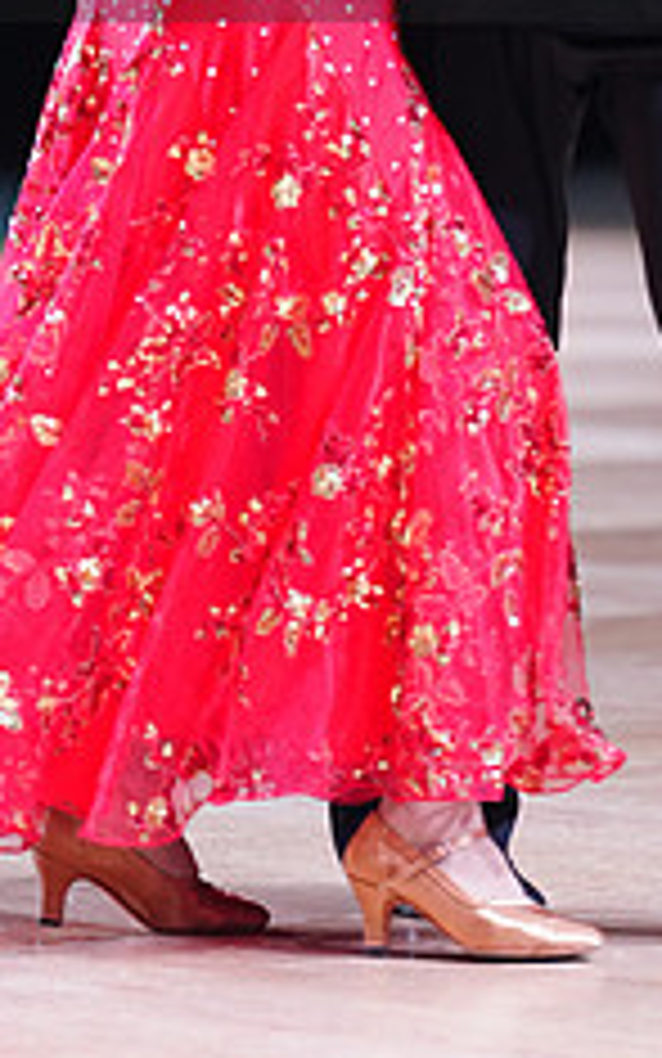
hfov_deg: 3.9
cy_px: -126
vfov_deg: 6.1
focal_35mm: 340
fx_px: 9809
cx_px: 493
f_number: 2.8
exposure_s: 1/500
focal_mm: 135
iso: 2000
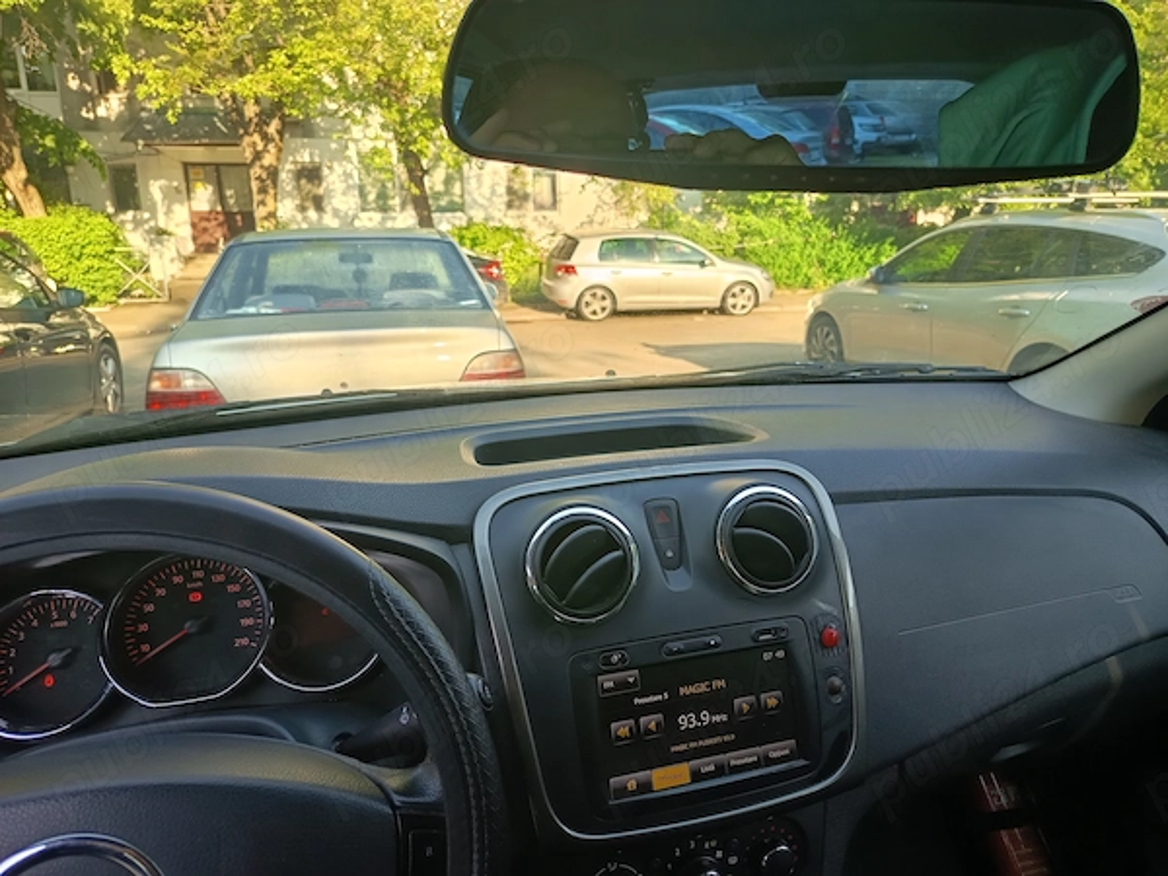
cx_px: 584
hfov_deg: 71.6
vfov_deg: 56.8
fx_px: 810
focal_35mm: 24
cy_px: 438
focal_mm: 5.24
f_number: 1.7
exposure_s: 1/100
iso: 108
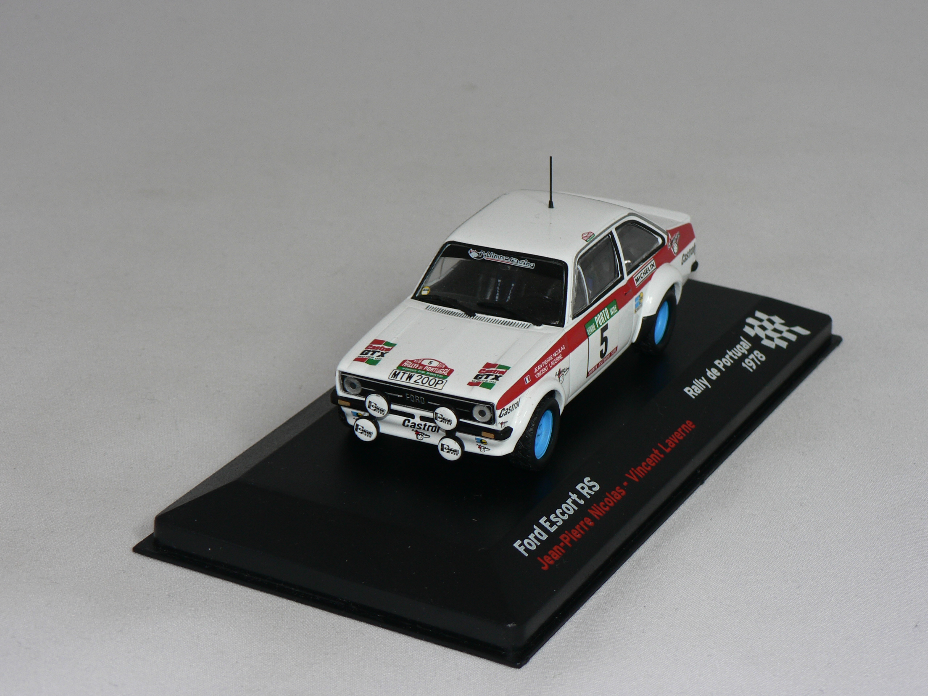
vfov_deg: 15.9
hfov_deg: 21.1
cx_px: 464
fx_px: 2493
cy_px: 348
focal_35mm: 93
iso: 80
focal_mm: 15.5
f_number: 4
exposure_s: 1/60
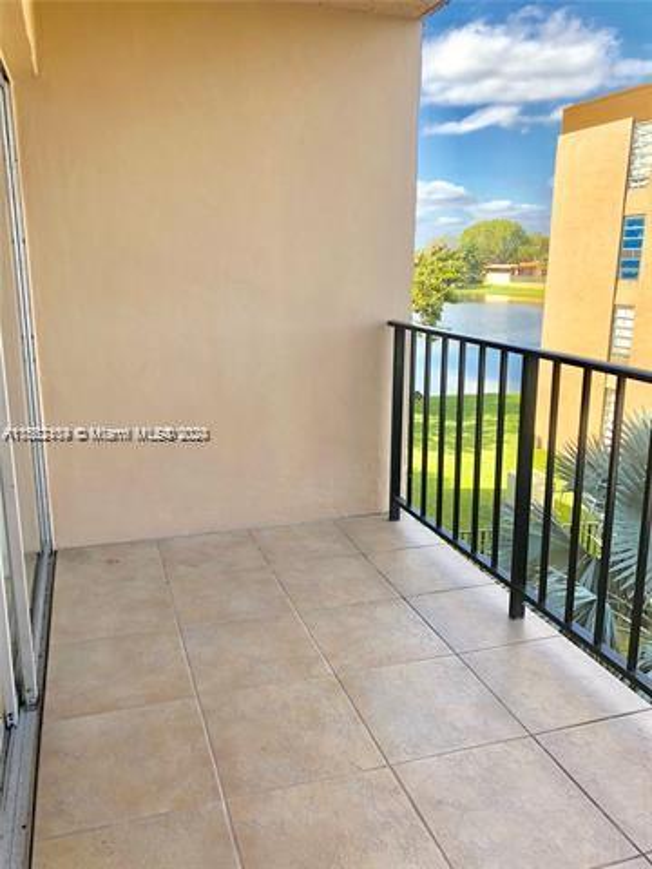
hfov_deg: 49.7
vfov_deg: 63.4
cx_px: 326
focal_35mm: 28
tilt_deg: -12.8
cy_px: 434
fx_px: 703
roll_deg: -0.1
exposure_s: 1/436
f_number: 1.8
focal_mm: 4
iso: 20
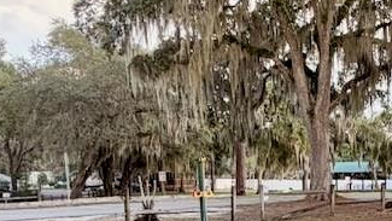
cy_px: 255
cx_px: 356
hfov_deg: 33.0
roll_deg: +1.0
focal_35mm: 60
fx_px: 624
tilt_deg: -8.3
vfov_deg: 19.1
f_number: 2.2
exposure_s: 1/121
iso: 100
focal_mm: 2.22
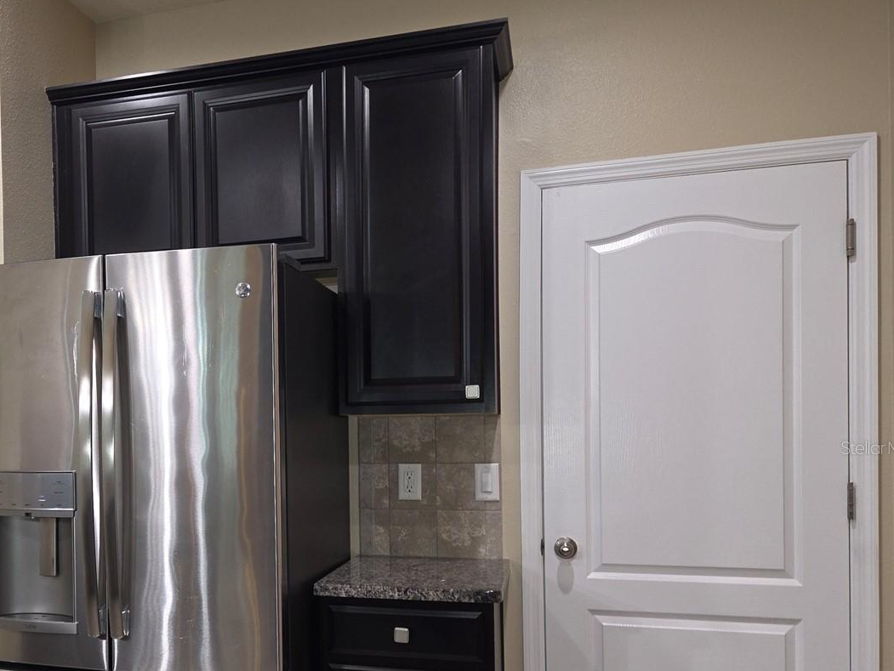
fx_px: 904
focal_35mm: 35
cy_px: 447
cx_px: 241
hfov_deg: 50.8
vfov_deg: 40.2
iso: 100
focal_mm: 5.4
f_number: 1.8
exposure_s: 1/40
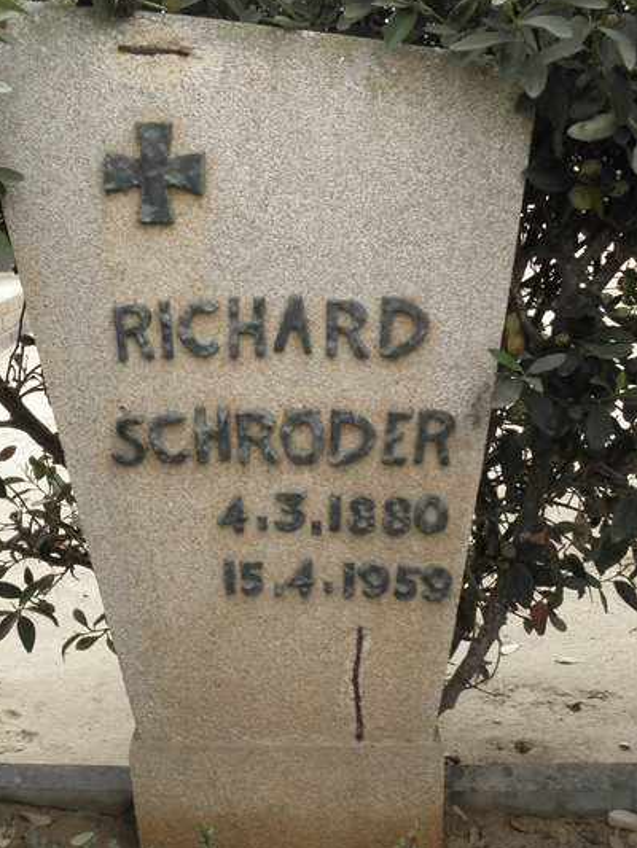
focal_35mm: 39
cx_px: 263
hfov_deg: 36.7
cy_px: 474
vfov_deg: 47.8
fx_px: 957
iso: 64
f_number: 5.6
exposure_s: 1/60
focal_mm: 4.6
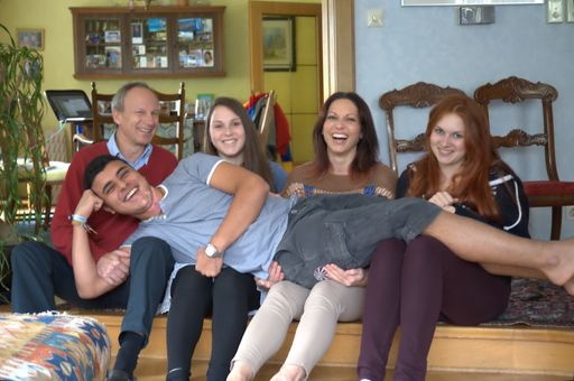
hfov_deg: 34.5
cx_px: 287
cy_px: 190
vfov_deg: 23.3
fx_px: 924
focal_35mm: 58
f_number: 4.5
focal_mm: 58
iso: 1600
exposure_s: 1/20
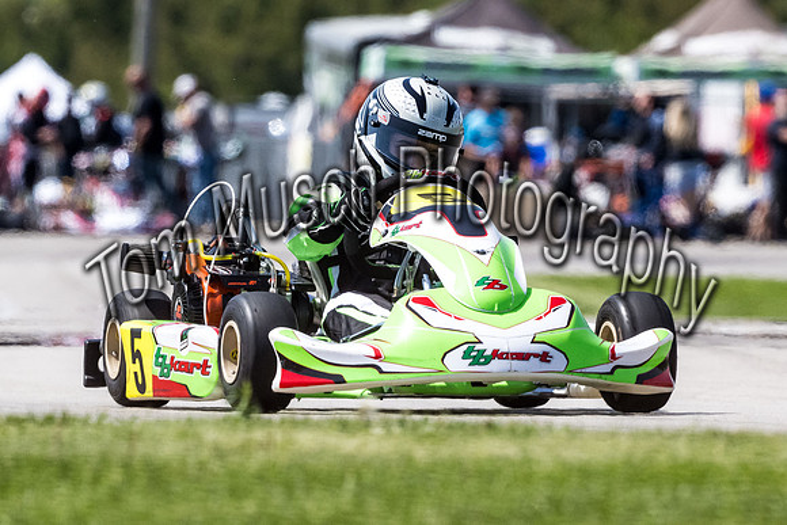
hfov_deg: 2.5
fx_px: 18243
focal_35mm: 834
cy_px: 219
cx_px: 407
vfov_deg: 1.6
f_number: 11
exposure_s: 1/2000
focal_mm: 500
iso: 1600
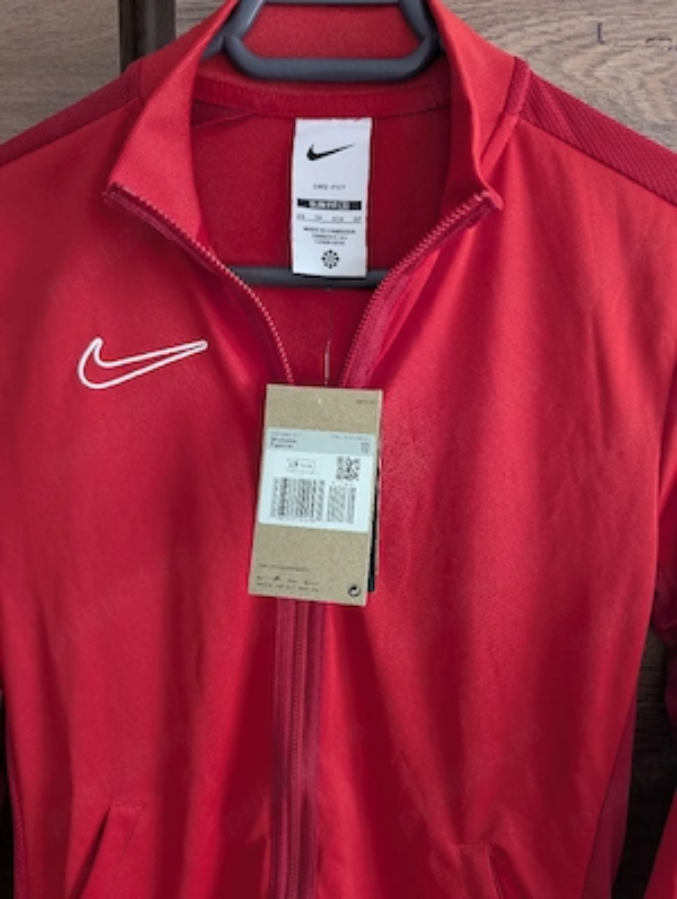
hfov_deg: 57.0
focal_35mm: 24
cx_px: 338
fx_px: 624
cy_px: 450
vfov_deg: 71.5
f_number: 1.85
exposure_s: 1/105
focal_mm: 6.81
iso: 495
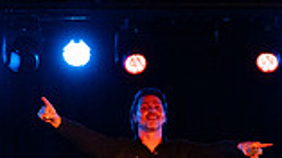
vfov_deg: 3.4
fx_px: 2652
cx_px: 145
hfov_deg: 6.1
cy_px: 184
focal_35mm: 355
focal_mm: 70
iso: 2500
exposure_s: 1/640
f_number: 4
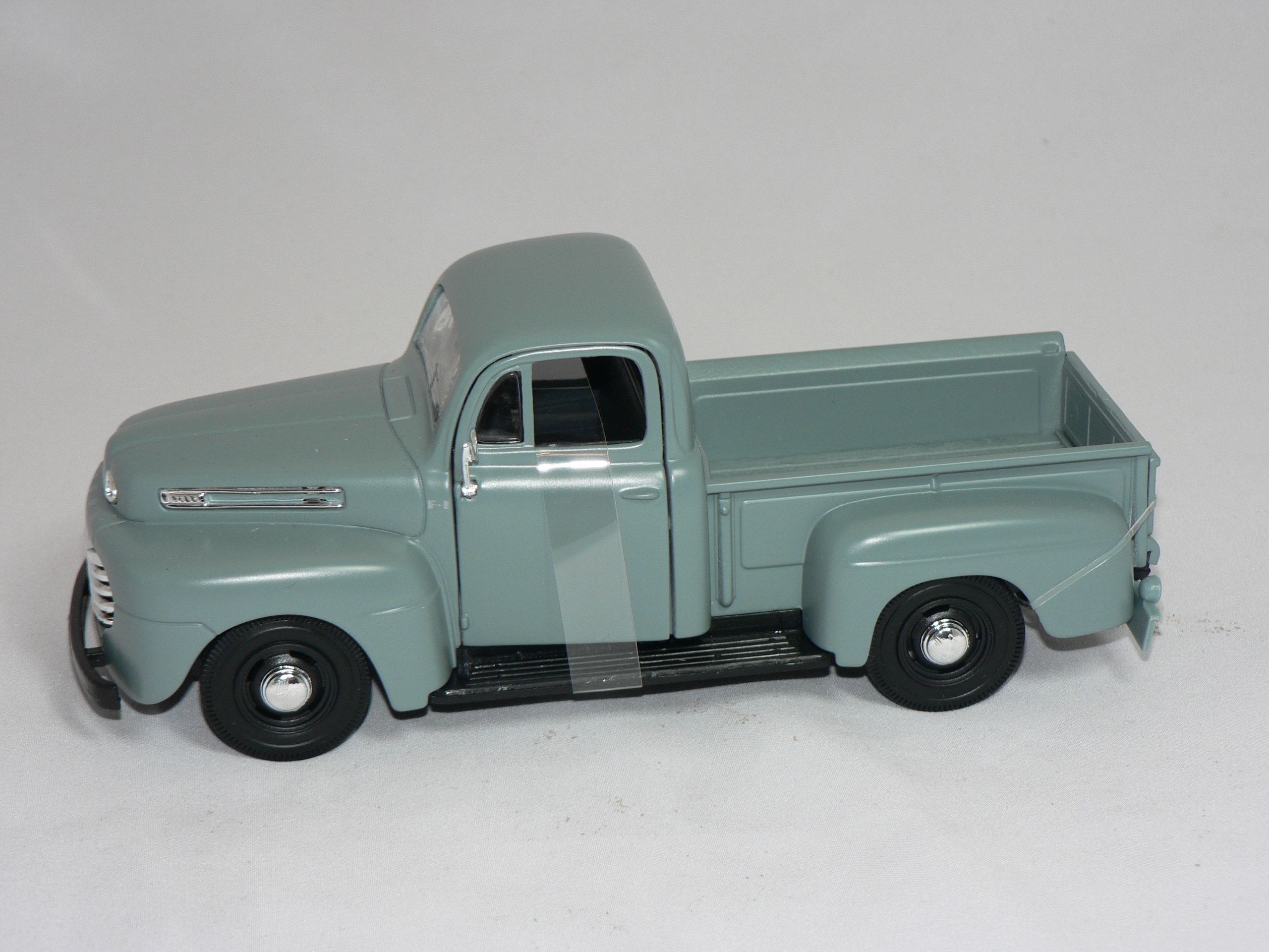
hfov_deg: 24.7
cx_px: 634
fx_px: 2896
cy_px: 476
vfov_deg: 18.7
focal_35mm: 79
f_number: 3.2
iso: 80
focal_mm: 13.1
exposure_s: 1/60
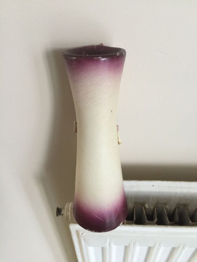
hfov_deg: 48.2
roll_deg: +1.4
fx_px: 220
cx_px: 98
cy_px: 131
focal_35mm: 29
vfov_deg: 61.7
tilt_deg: -42.3
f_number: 2.2
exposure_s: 1/10
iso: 125
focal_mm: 4.15
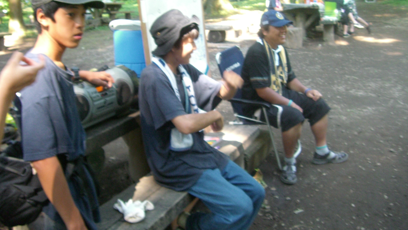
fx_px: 454
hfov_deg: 48.4
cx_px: 205
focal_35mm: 42
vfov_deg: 28.3
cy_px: 89
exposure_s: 1/80
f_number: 2.7
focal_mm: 6.2
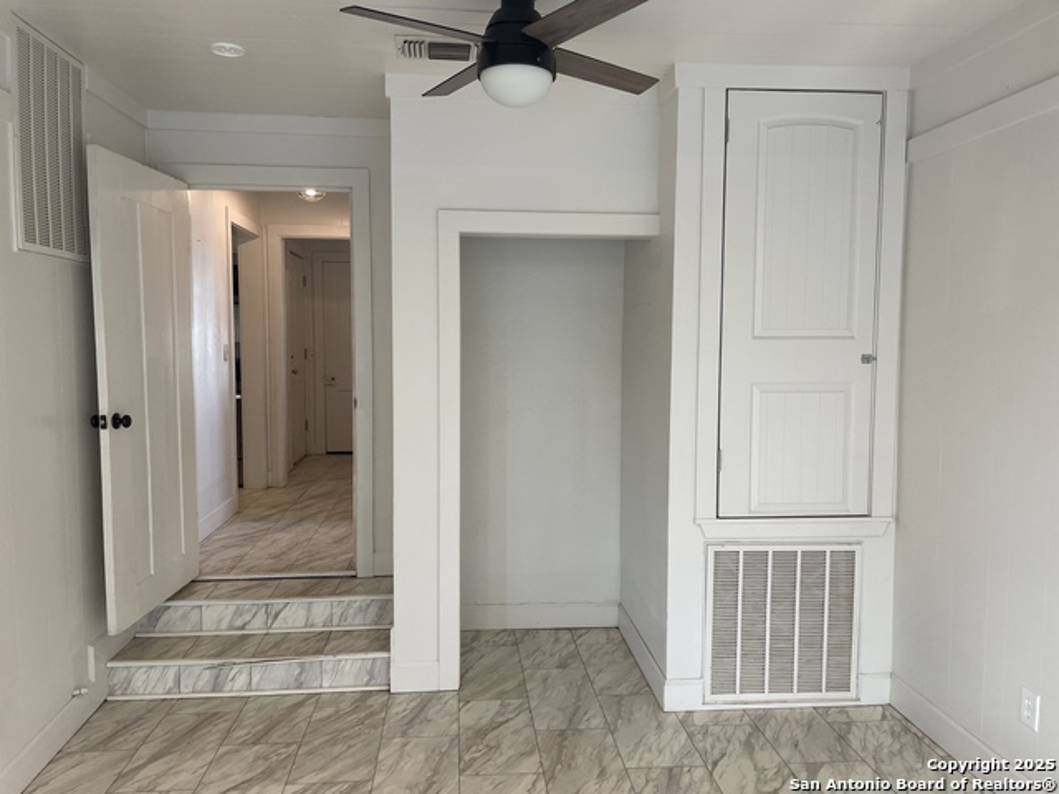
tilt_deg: -4.1
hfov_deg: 67.3
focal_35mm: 26
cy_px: 397
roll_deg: -0.4
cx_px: 530
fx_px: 795
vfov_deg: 53.1
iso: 64
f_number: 1.6
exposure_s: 1/60
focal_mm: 4.2
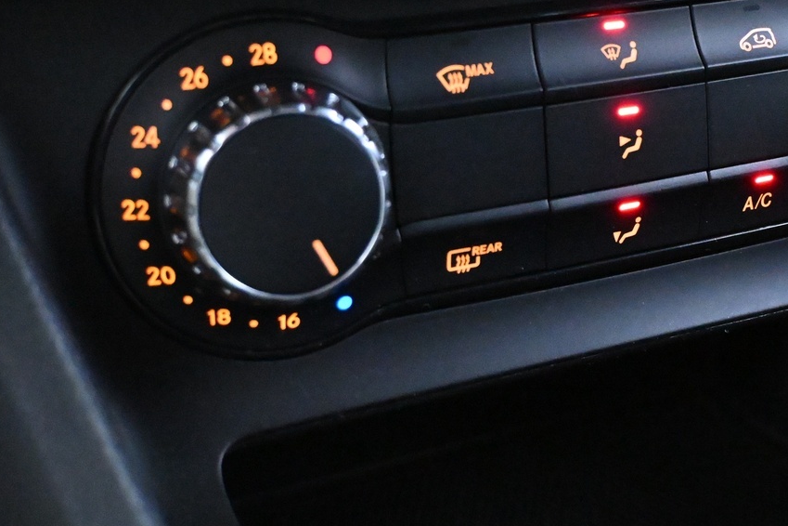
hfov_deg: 31.6
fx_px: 1379
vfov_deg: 21.4
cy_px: 128
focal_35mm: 63
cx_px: 536
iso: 12800
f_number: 4
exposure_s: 1/30
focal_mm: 22
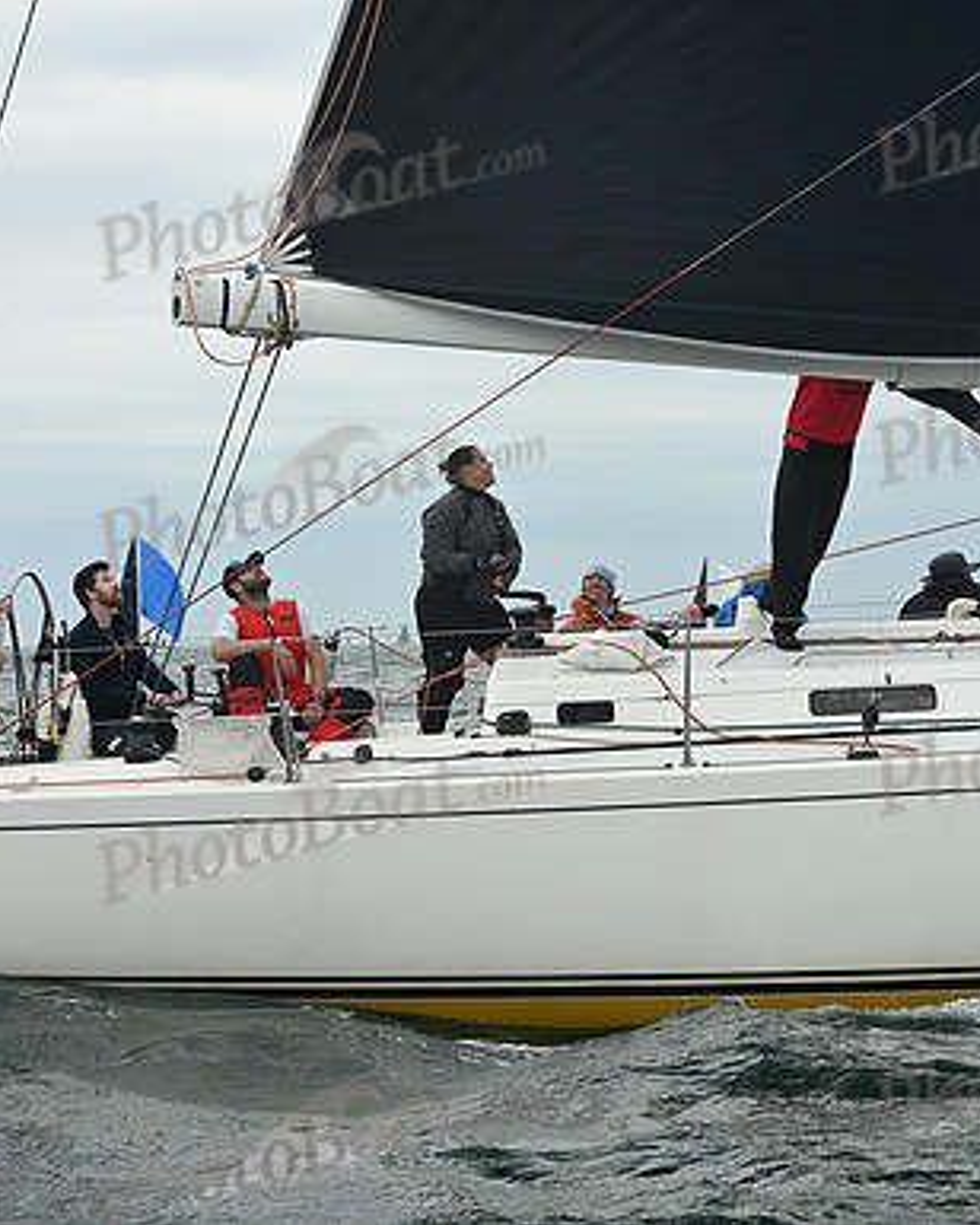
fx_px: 3589
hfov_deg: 15.5
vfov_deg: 19.4
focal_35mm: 99
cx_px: 713
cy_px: 612
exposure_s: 1/800
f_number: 9
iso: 400
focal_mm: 70
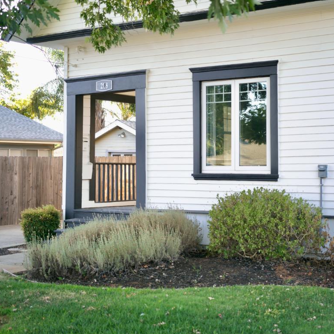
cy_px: 160
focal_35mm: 60
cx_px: 229
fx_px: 655
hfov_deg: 28.4
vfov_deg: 28.6
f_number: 4
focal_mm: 45
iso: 400
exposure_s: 1/30
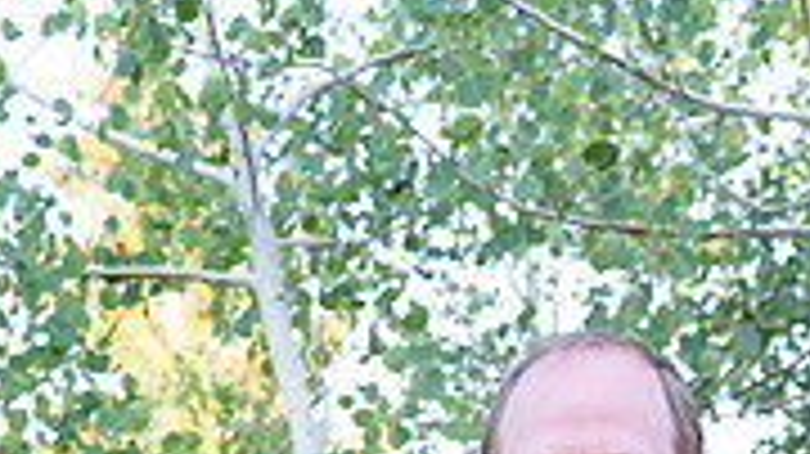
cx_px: 382
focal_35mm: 63
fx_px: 1352
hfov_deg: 33.3
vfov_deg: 14.7
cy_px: 980
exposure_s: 1/160
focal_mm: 24
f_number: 4
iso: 320
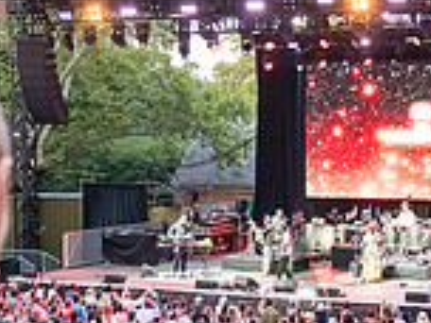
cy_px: 242
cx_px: 301
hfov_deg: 19.0
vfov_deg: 14.3
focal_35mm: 103
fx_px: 1282
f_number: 3.2
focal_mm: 27
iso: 3200
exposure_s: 1/320
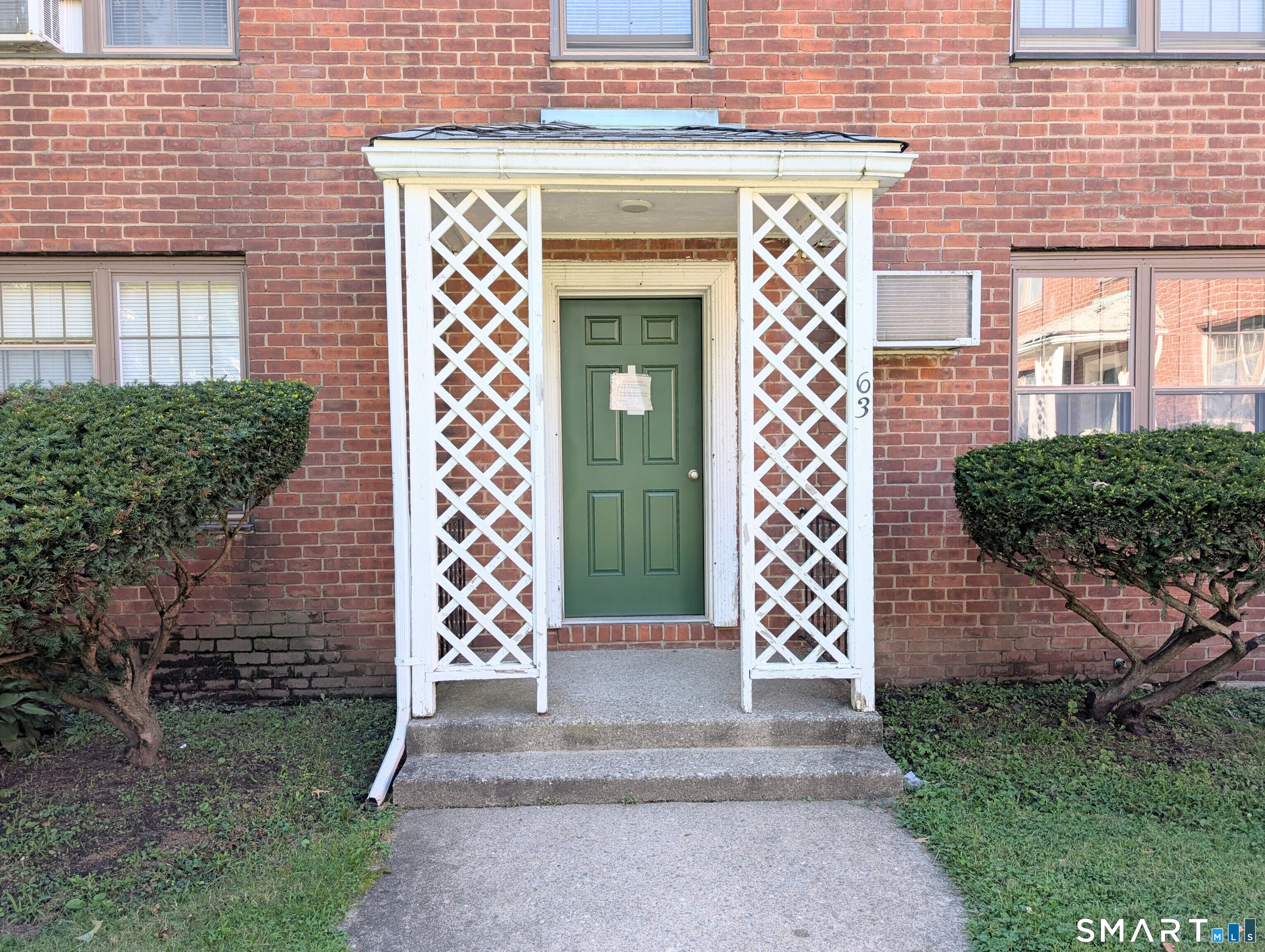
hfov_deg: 71.5
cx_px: 632
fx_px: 878
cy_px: 476
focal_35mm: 24
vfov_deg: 56.9
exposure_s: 1/99.2
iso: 22
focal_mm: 6.9
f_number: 1.68
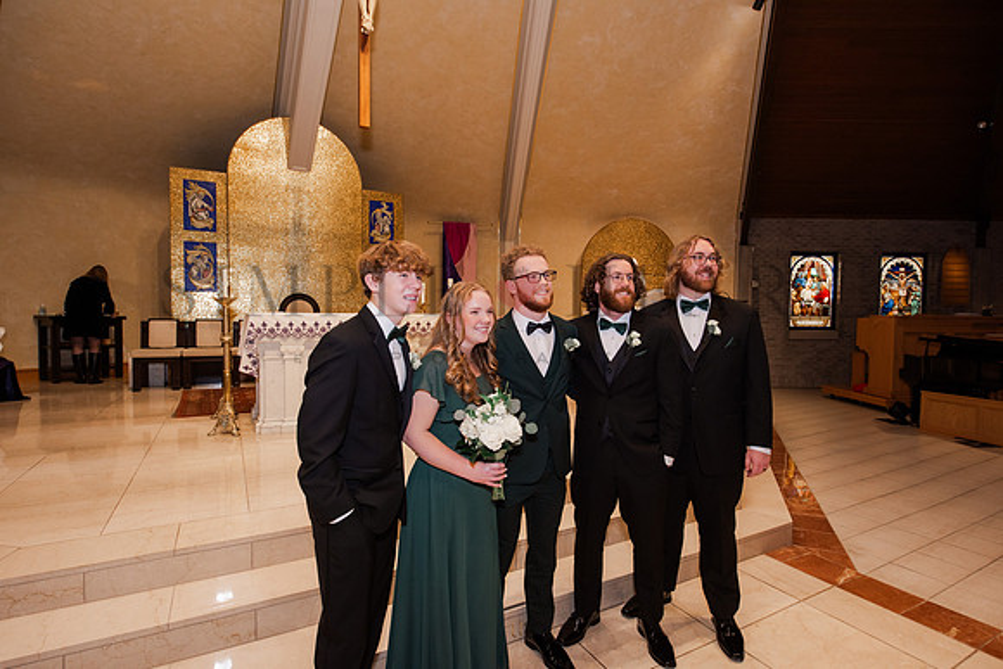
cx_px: 502
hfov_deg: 90.0
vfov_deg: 67.4
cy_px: 334
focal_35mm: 18
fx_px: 502
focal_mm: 18
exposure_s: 1/160
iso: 500
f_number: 4.5
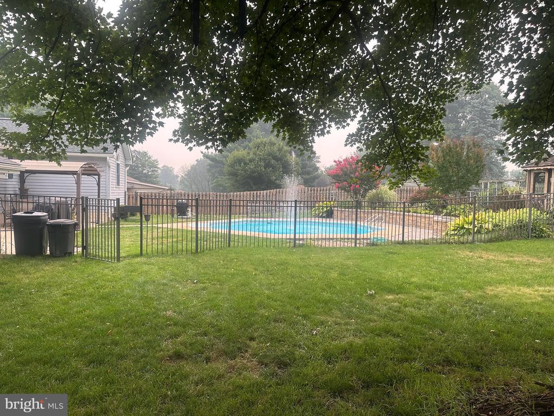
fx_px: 384
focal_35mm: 24
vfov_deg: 56.8
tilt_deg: -1.5
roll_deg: -1.2
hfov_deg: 71.6
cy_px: 208
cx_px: 277
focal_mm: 6.86
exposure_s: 1/404
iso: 80
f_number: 1.78
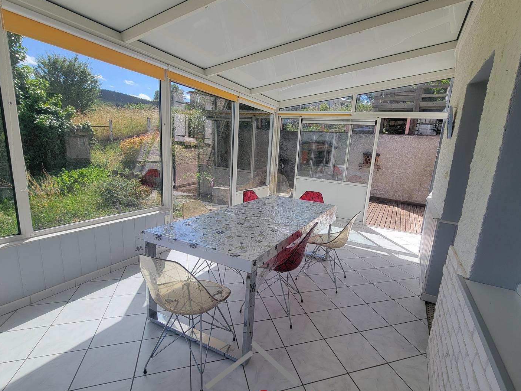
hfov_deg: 94.3
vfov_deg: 78.1
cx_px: 281
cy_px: 203
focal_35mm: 16
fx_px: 241
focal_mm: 2.2
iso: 50
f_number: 2.2
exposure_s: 1/937
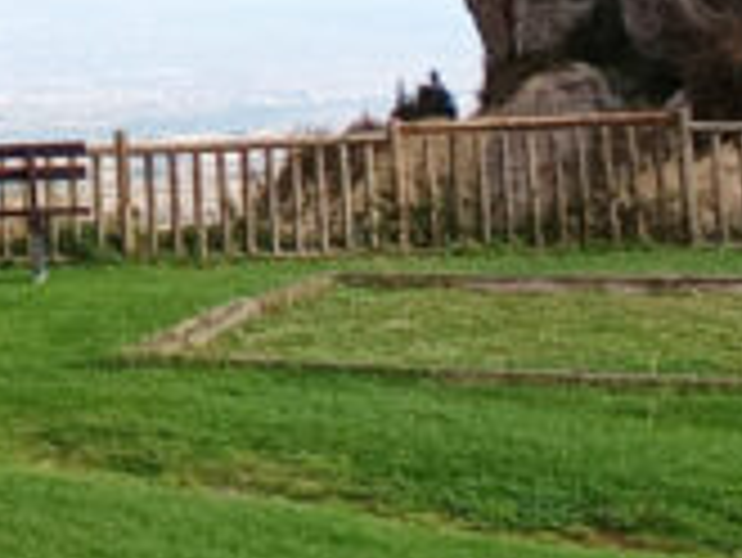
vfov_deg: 13.9
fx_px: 2124
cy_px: -306
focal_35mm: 99
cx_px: -238
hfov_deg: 18.4
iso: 50
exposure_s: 1/575
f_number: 2.2
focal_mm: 1.6
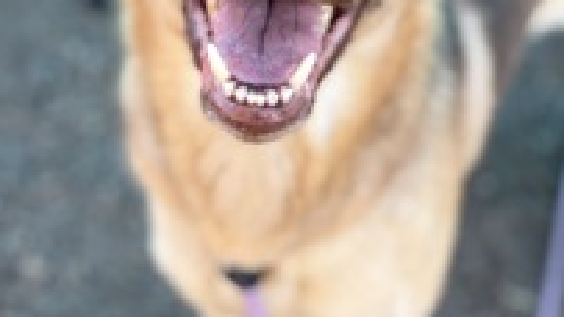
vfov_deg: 16.7
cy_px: 92
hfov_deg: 29.3
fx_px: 1076
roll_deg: -2.1
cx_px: 347
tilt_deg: -43.4
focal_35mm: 72
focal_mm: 6.76
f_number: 1.78
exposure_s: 1/121
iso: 64
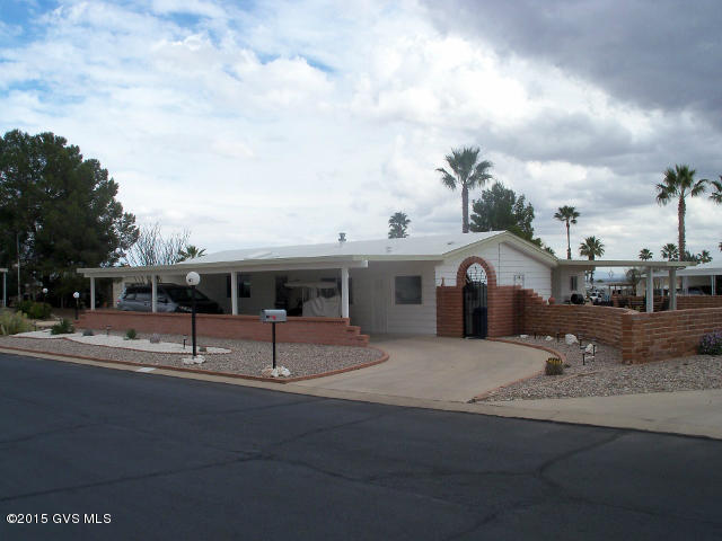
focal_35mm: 35
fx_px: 730
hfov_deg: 52.6
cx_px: 361
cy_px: 270
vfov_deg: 40.7
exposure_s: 1/320
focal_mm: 6.3
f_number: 5.5
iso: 80
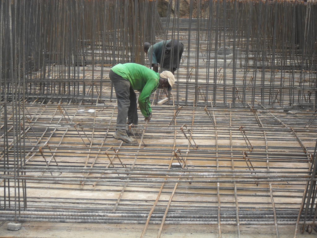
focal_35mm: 105
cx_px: 158
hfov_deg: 18.7
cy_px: 119
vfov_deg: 14.1
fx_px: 962
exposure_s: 1/350
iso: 100
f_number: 5.8
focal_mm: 18.9
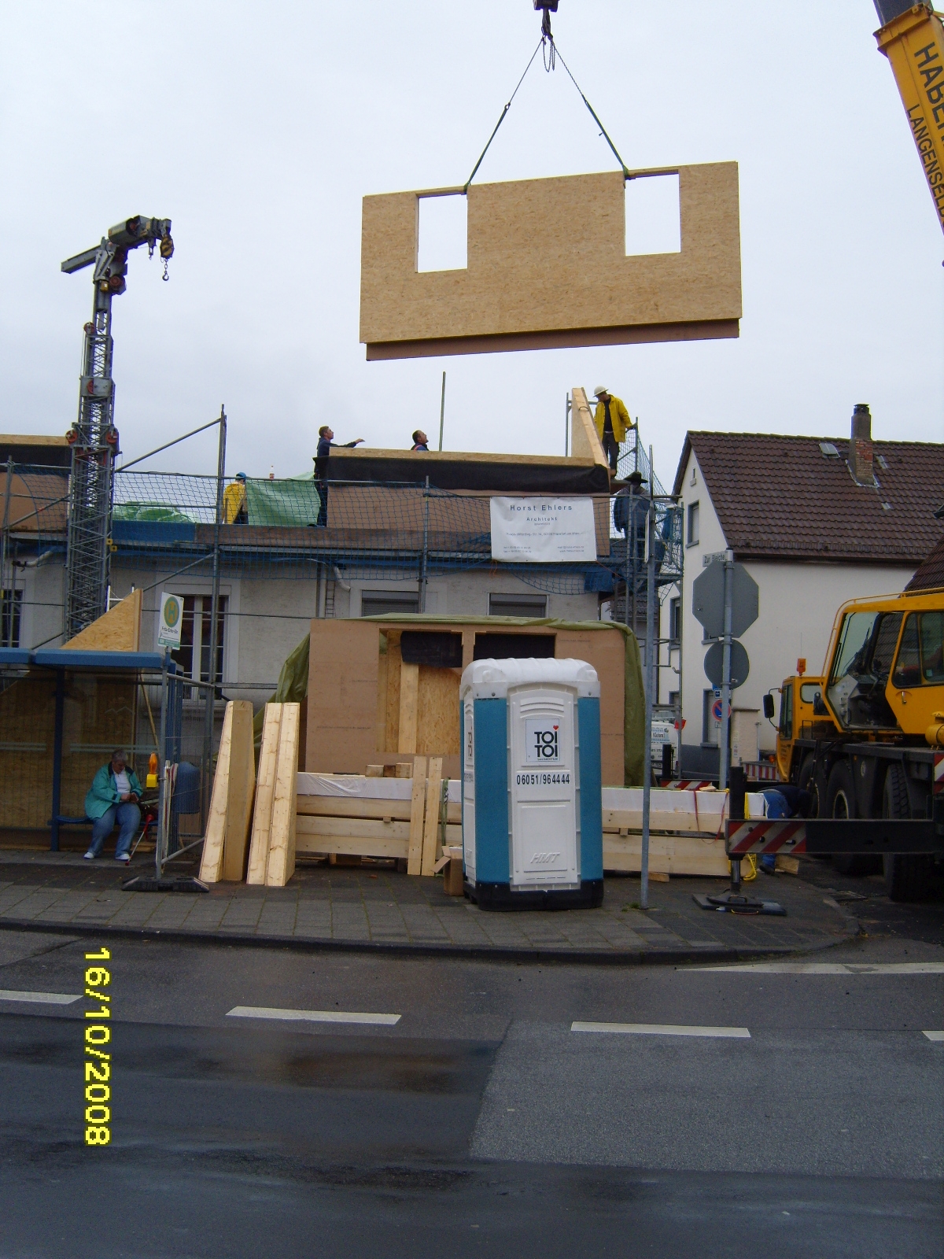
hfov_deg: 40.7
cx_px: 472
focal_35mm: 35
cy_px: 630
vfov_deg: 52.6
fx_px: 1273
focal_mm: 7.4
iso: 80
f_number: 2.8
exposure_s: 1/180
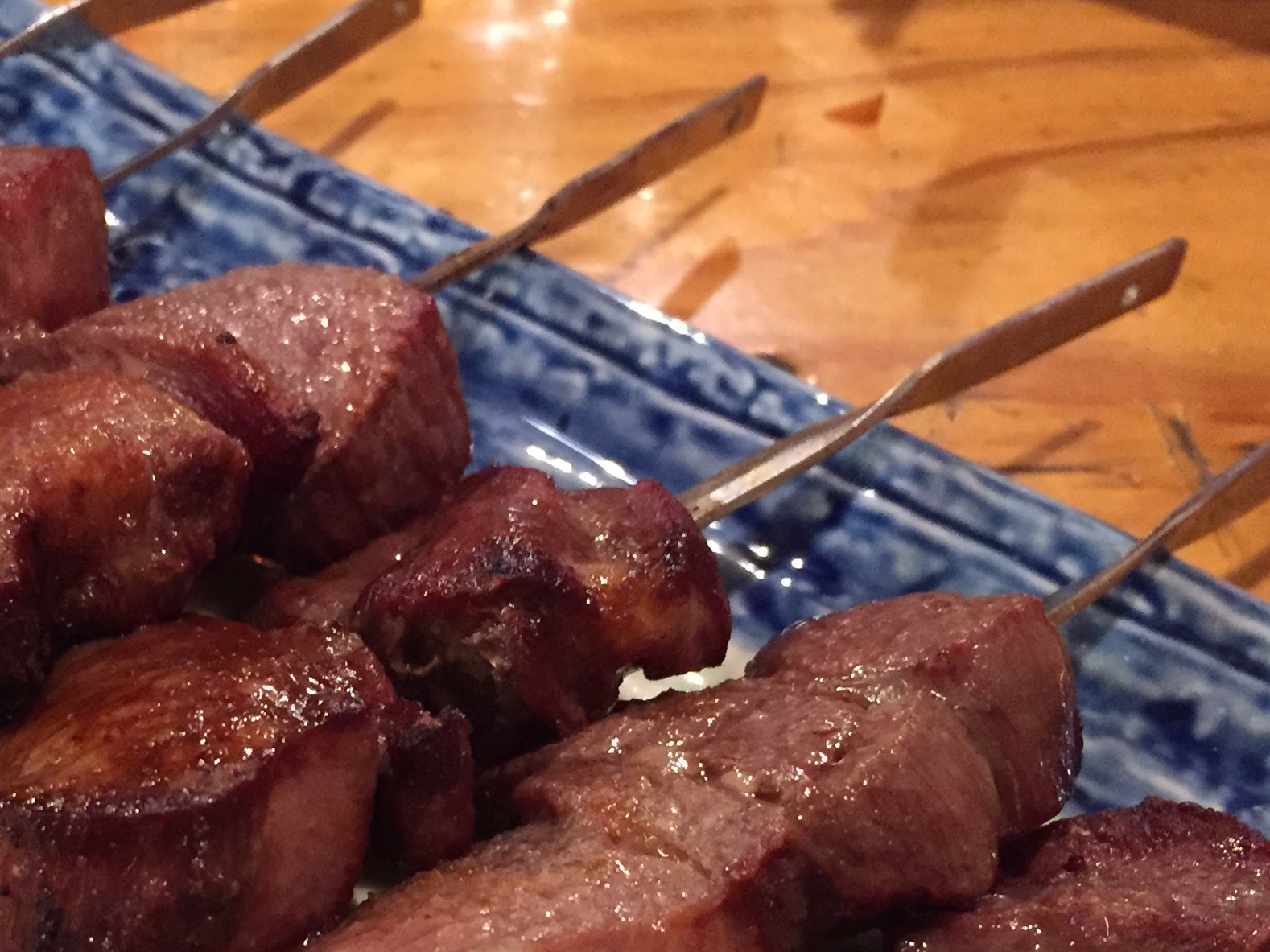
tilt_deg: -48.4
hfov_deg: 31.6
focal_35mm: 60
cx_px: 315
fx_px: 2201
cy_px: 892
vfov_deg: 23.6
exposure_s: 1/30
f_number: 2.2
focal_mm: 4.15
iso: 250
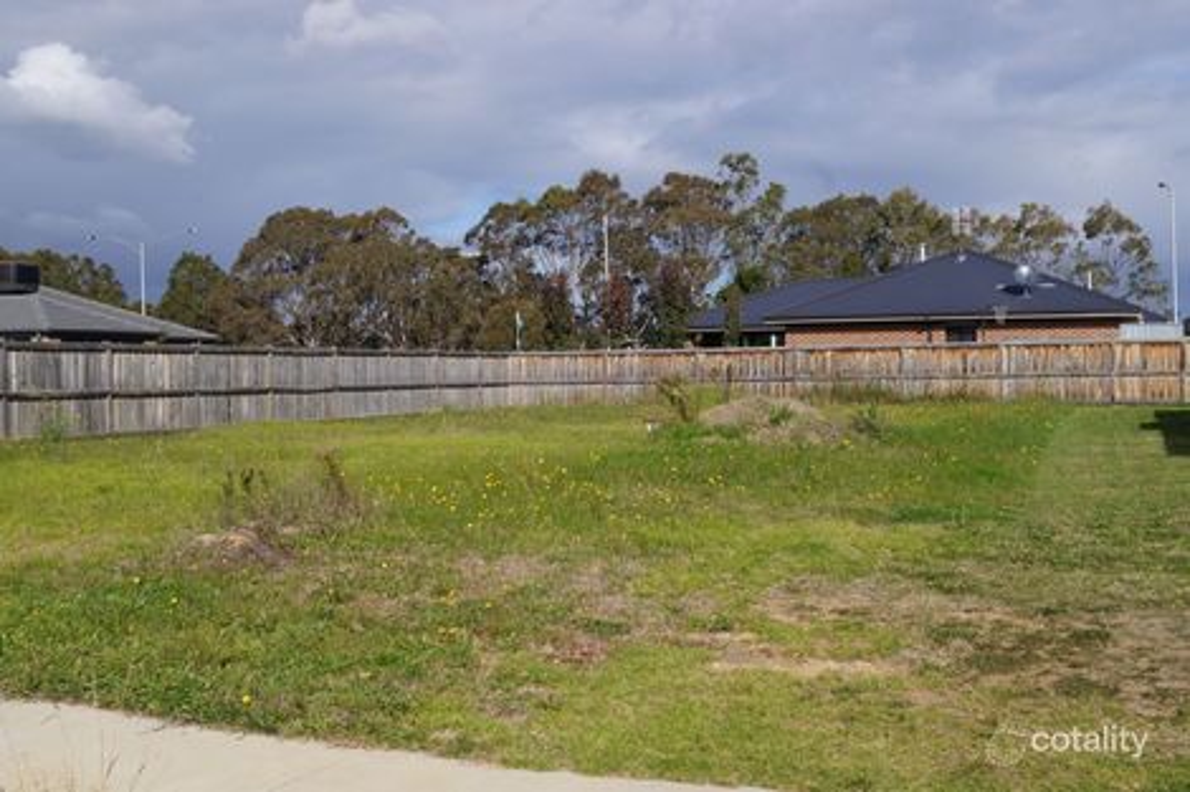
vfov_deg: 29.8
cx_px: 595
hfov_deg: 43.6
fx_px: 1487
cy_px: 396
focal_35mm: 45
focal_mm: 30
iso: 100
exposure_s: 1/200
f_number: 13
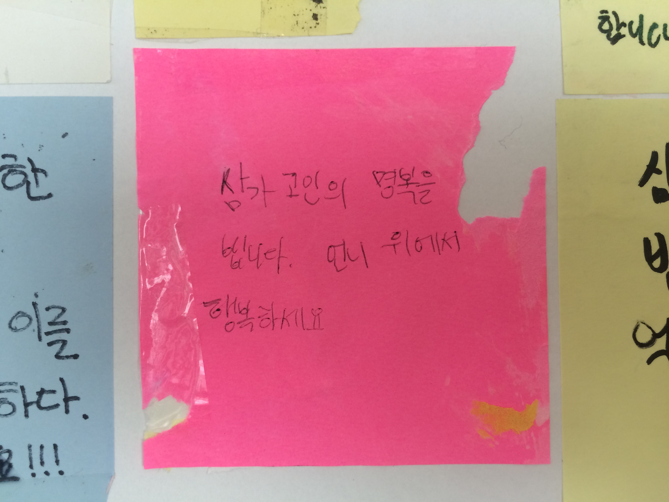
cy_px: 251
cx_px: 334
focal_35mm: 29
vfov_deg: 48.2
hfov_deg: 61.7
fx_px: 560
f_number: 2.2
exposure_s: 1/30
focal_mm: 4.15
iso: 40
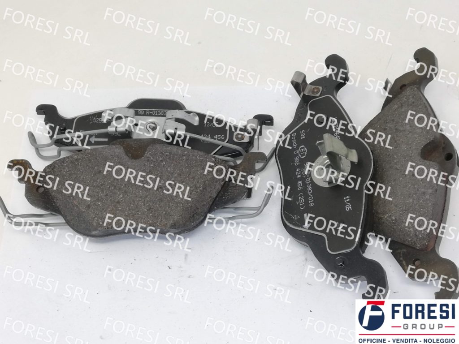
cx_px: 230
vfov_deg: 28.6
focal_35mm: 51
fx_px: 676
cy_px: 172
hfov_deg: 37.5
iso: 50
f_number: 2.2
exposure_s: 1/50
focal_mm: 3.81
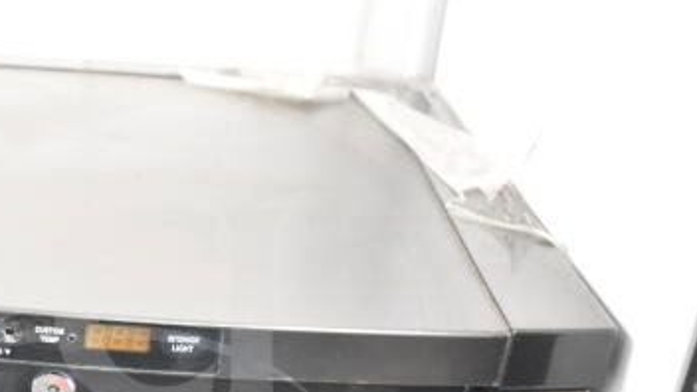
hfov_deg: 33.5
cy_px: 365
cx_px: 101
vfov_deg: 19.6
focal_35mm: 60
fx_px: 1109
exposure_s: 1/30
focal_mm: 22
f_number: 3.8
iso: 7200
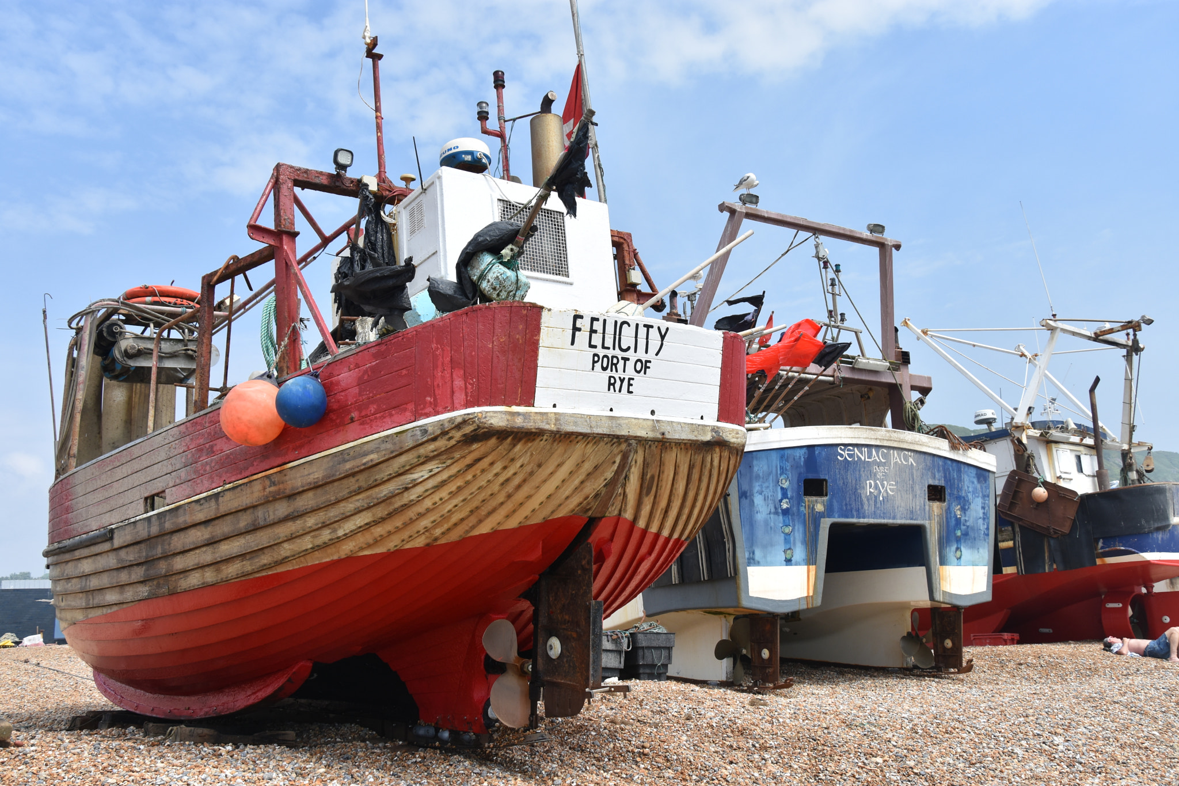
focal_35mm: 33
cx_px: 590
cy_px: 393
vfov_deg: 40.0
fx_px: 1081
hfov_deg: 57.2
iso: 200
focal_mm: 22
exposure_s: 1/500
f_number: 8
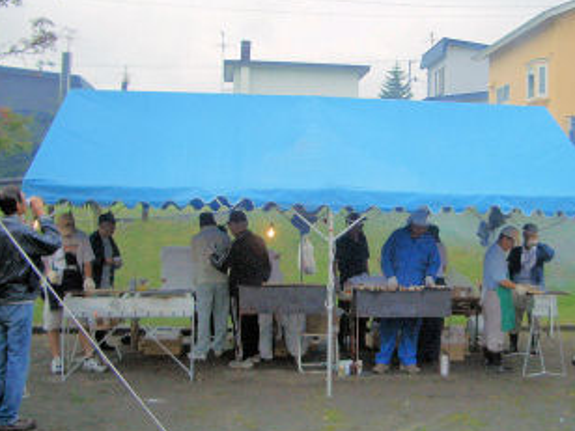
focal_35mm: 48
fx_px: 797
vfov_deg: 30.3
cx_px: 357
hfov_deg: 39.4
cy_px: 199
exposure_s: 1/200
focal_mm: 5.8
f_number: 2.6
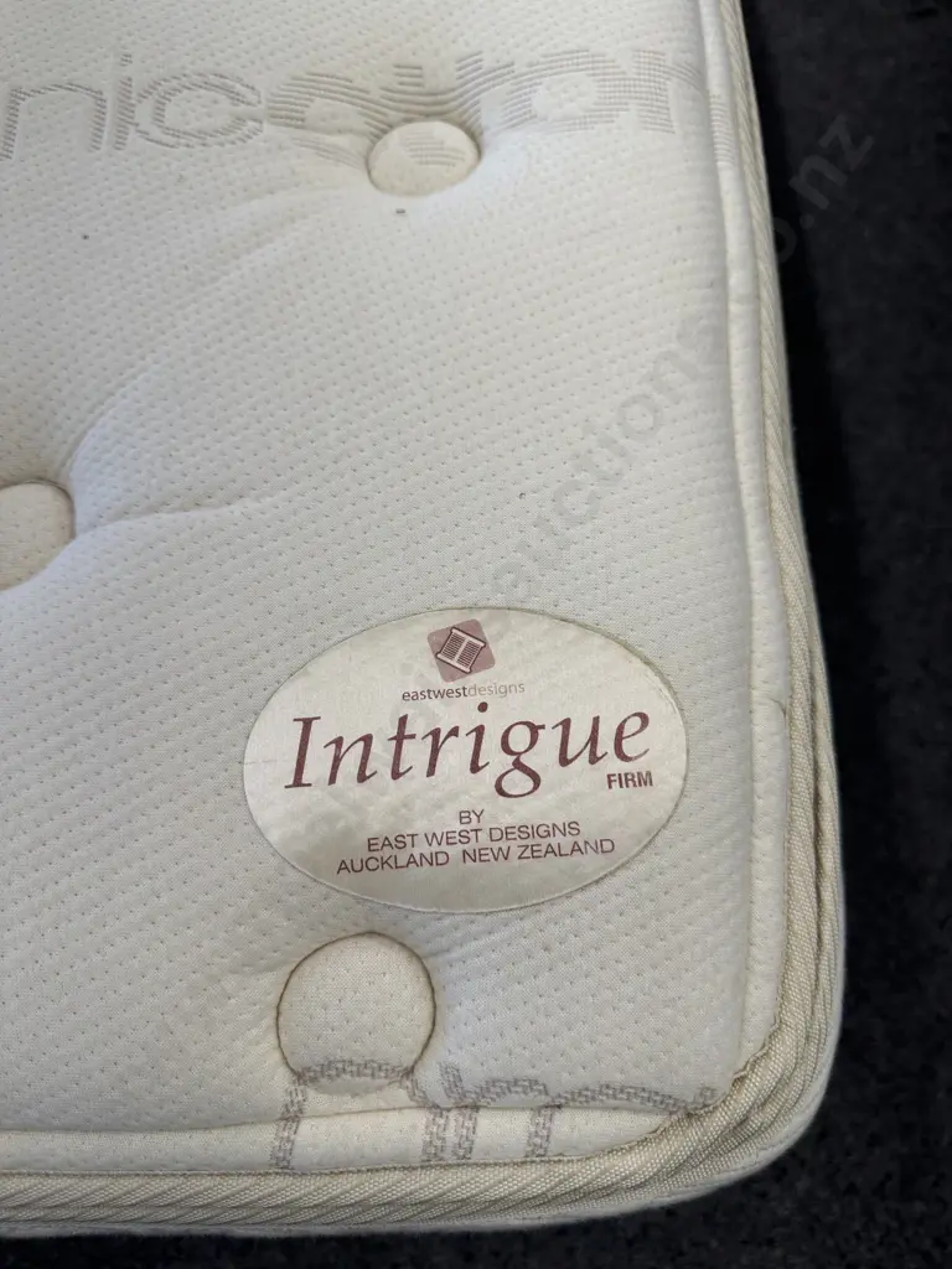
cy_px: 634
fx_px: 880
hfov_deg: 56.8
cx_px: 476
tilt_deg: -71.0
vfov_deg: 71.6
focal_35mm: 24
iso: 64
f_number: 1.78
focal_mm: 6.86
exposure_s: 1/192
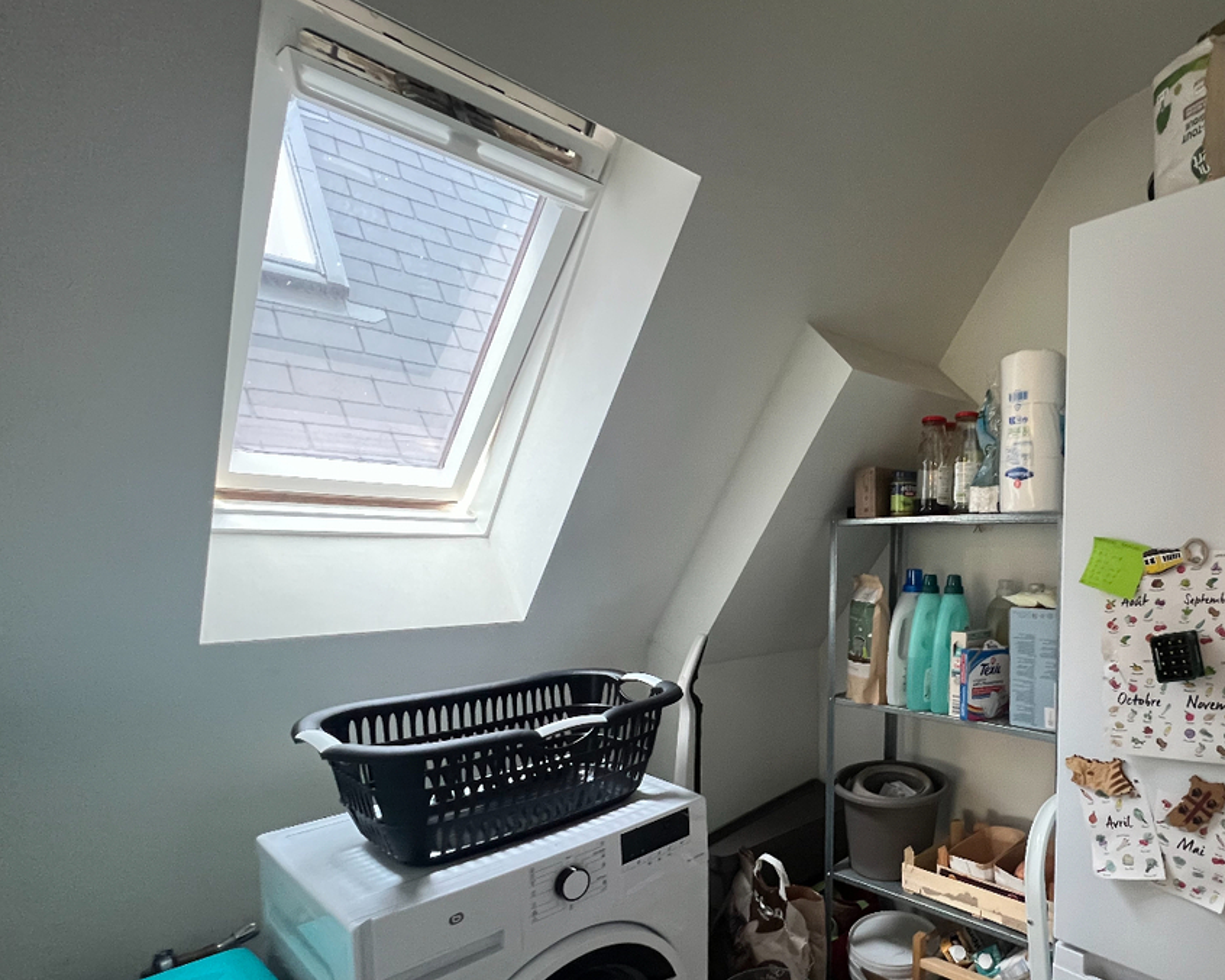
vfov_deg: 73.1
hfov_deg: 81.9
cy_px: 580
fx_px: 653
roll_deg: -0.4
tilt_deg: -4.3
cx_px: 864
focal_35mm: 18
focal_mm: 1.57
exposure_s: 1/50
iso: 500
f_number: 1.8
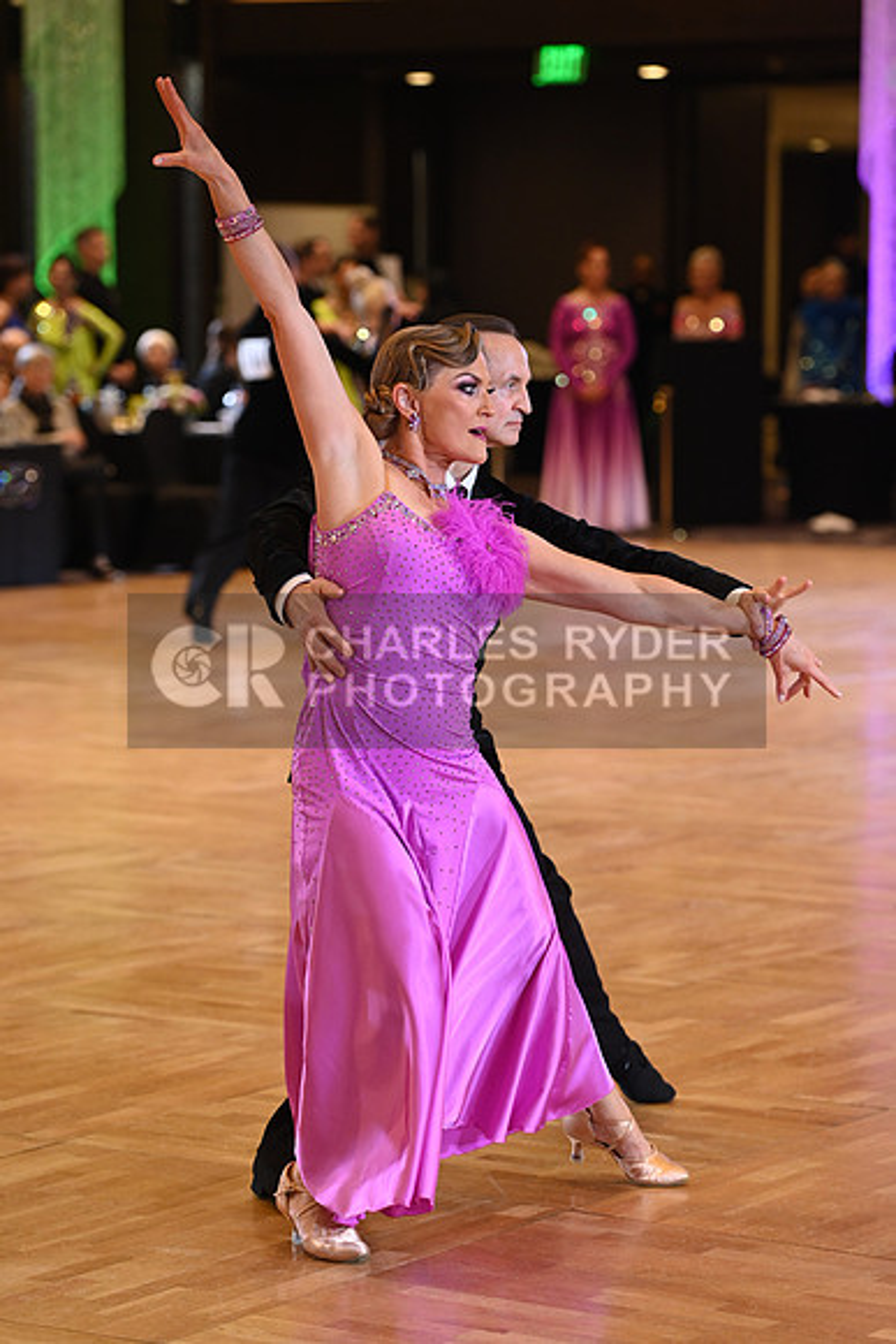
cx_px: 448
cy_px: 672
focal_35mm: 122
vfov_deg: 16.8
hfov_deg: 11.2
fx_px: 4552
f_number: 4
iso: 2500
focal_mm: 122
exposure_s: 1/400
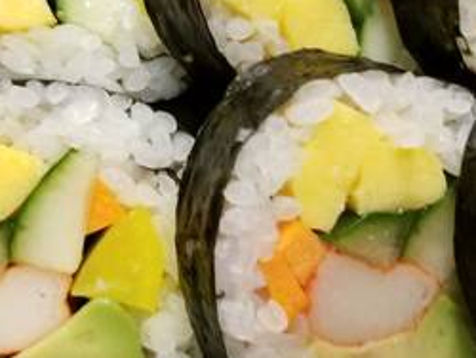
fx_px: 840
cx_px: 283
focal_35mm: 61
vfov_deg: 24.0
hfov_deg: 31.6
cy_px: 128
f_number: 1.7
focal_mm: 4.25
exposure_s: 1/10
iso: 400
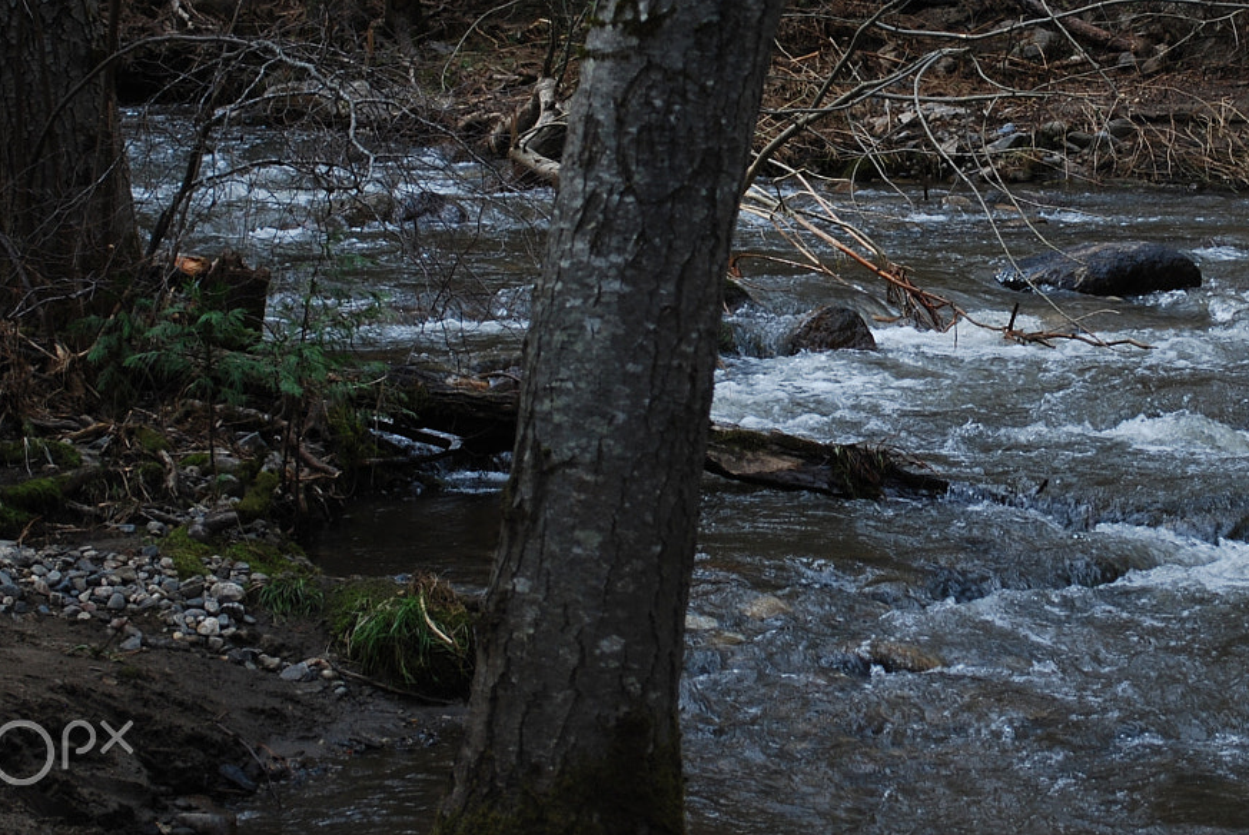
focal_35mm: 110
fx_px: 3820
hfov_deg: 18.5
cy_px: 175
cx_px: 923
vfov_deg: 12.4
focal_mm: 40
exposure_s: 1/80
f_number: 5.3
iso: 100
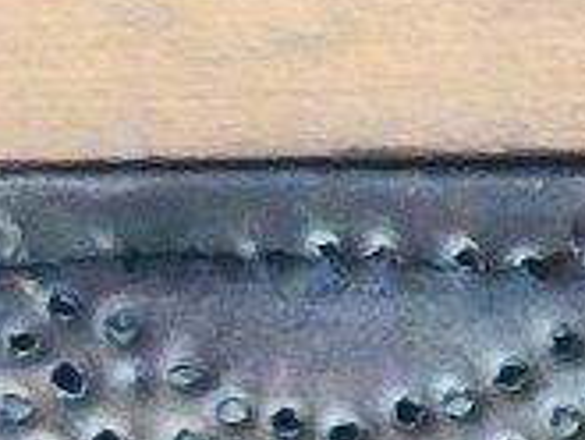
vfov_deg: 6.9
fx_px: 3078
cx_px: 1886
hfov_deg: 8.6
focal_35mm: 182
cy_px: 1547
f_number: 1.9
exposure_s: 1/20
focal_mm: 6.04
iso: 774
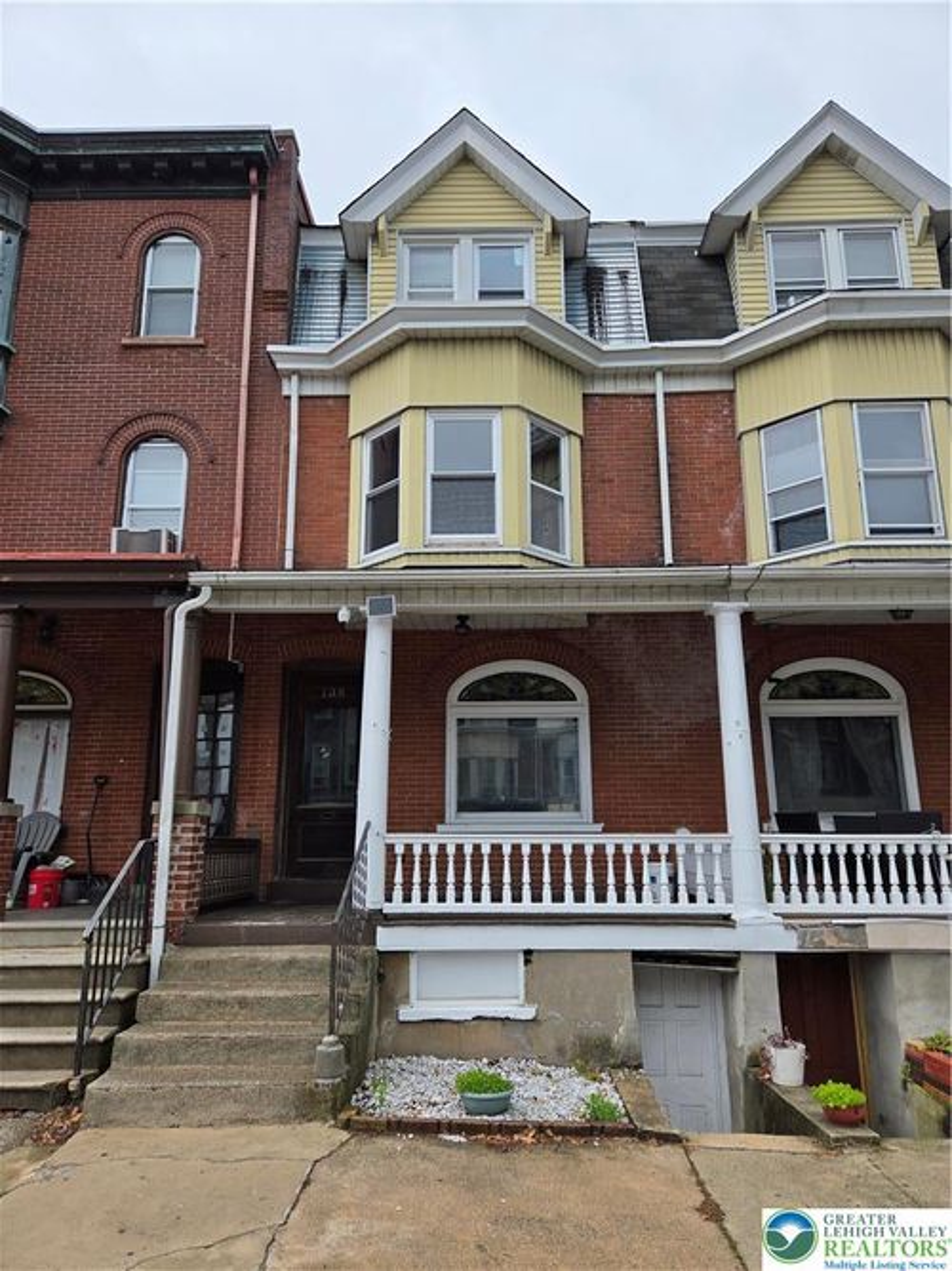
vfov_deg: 73.9
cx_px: 476
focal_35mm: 23
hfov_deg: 58.9
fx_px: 844
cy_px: 636
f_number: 1.8
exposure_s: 1/2921
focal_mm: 5.4
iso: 40
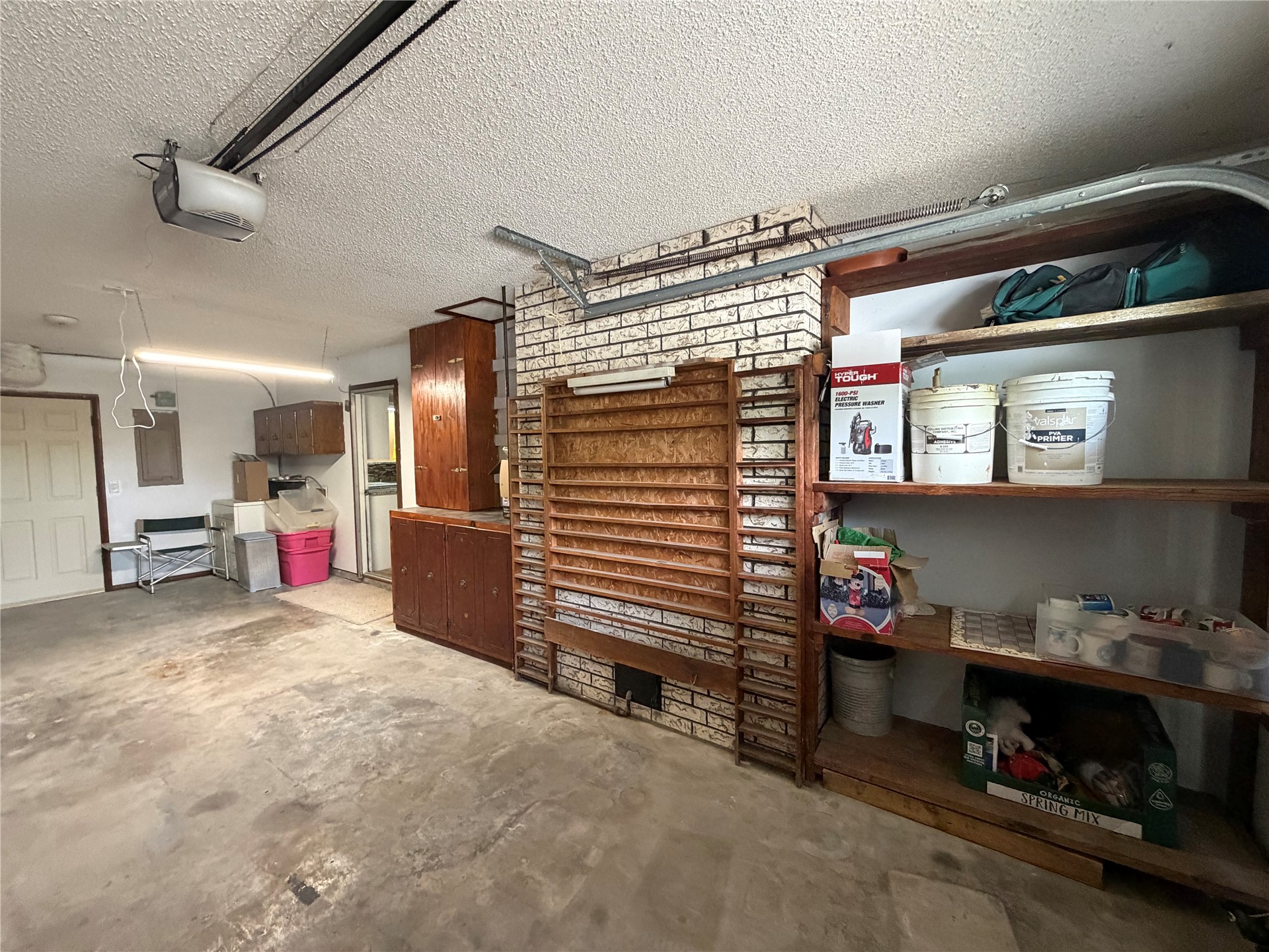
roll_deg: +0.5
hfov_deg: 102.1
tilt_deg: -2.9
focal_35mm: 14
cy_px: 476
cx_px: 634
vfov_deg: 85.7
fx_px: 513
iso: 500
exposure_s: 1/60
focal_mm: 2.22
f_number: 2.2
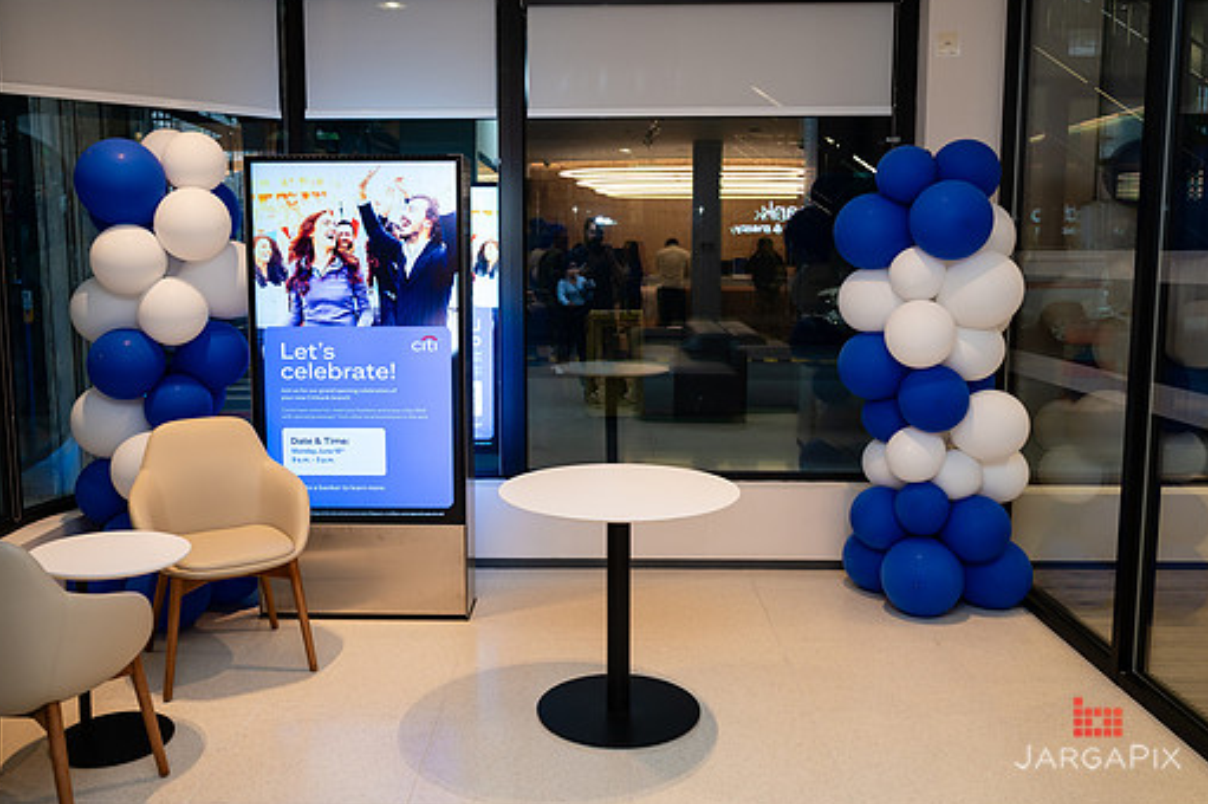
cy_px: 359
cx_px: 567
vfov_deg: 42.2
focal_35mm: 31
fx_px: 1040
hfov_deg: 60.3
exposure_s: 1/160
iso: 400
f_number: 3.2
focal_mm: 25.5
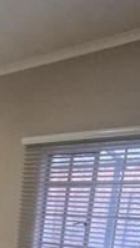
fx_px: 376
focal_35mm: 57
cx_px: -81
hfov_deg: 18.3
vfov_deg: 31.8
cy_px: 282
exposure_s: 1/50
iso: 400
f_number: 2.2
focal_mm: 1.74
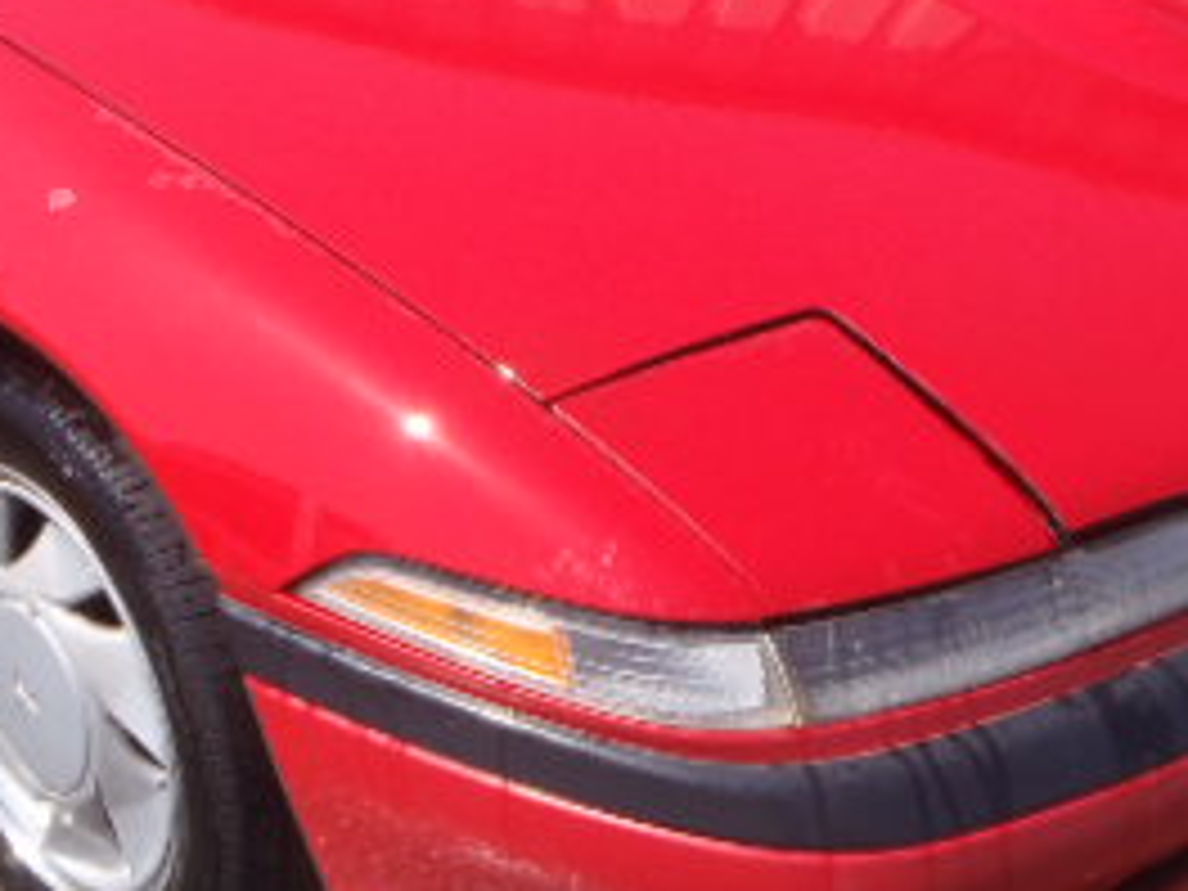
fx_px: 2334
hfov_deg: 28.5
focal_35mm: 68
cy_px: 297
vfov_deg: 21.5
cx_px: 544
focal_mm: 5
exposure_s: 1/400
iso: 80
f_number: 4.5
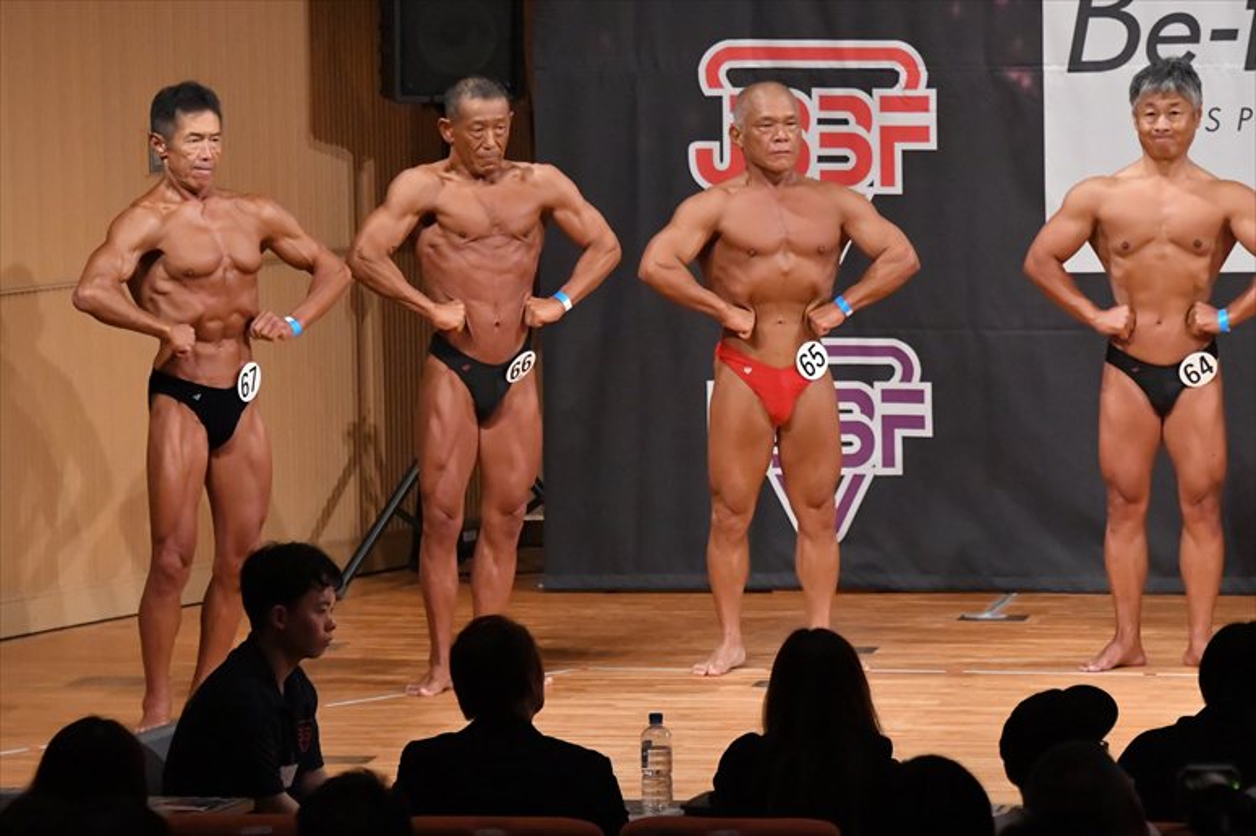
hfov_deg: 8.1
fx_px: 8892
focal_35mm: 255
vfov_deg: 5.4
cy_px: 418
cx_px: 628
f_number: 5.6
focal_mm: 170
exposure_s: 1/400
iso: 9000
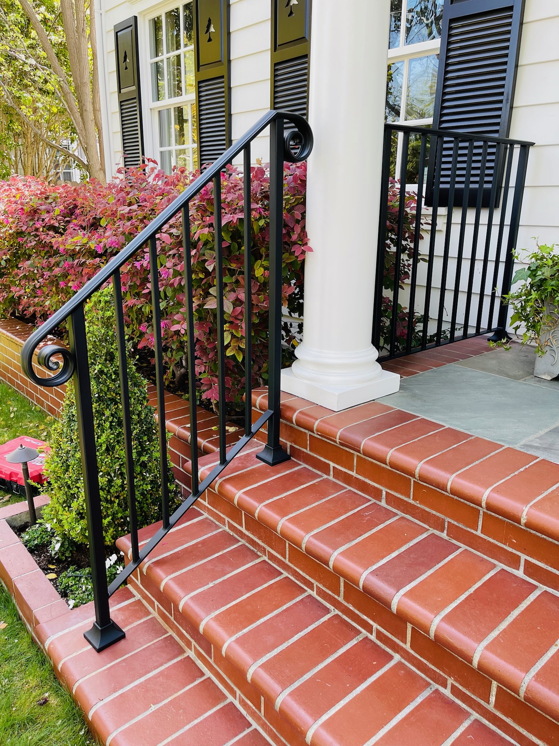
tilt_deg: -18.1
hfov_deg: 53.1
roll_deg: -0.8
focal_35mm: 26
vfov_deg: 67.3
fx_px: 560
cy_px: 373
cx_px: 280
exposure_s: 1/190
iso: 32
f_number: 1.6
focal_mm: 5.1
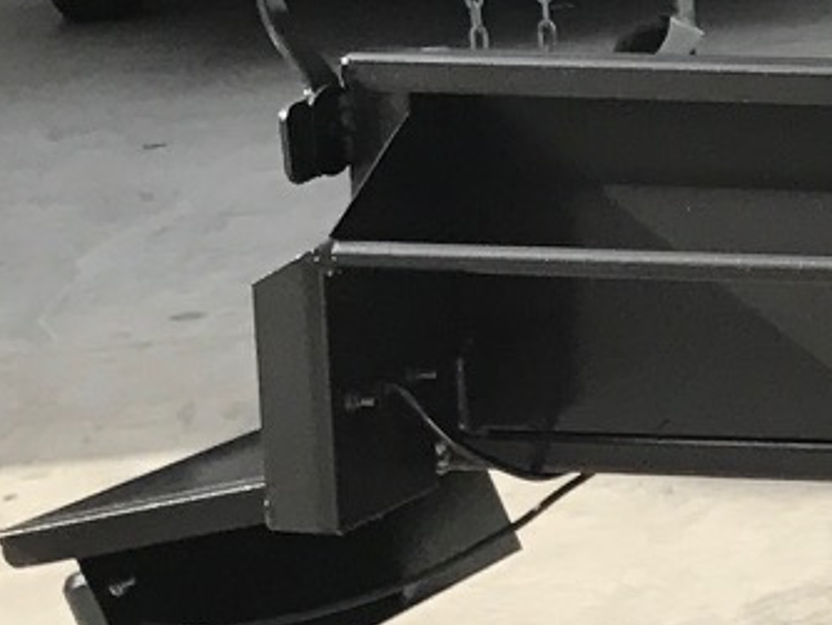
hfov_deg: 9.8
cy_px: 289
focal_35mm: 169
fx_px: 4065
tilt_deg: -13.6
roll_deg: +1.8
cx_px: 2210
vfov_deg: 8.8
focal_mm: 3.99
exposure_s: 1/1953
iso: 20
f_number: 1.8
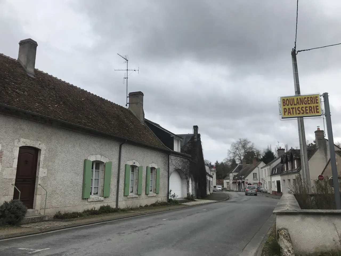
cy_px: 128
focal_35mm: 28
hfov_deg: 63.4
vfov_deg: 49.7
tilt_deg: +11.2
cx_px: 170
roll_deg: -0.4
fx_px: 276
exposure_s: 1/1709
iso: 20
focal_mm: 3.99
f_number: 1.8
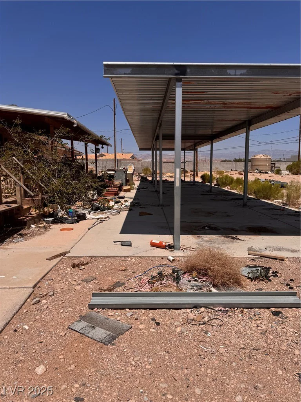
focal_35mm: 24
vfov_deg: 71.6
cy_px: 201
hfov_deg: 56.8
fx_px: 278
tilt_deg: -5.9
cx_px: 150
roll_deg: +0.2
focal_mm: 6.76
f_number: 1.78
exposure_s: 1/10417
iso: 80
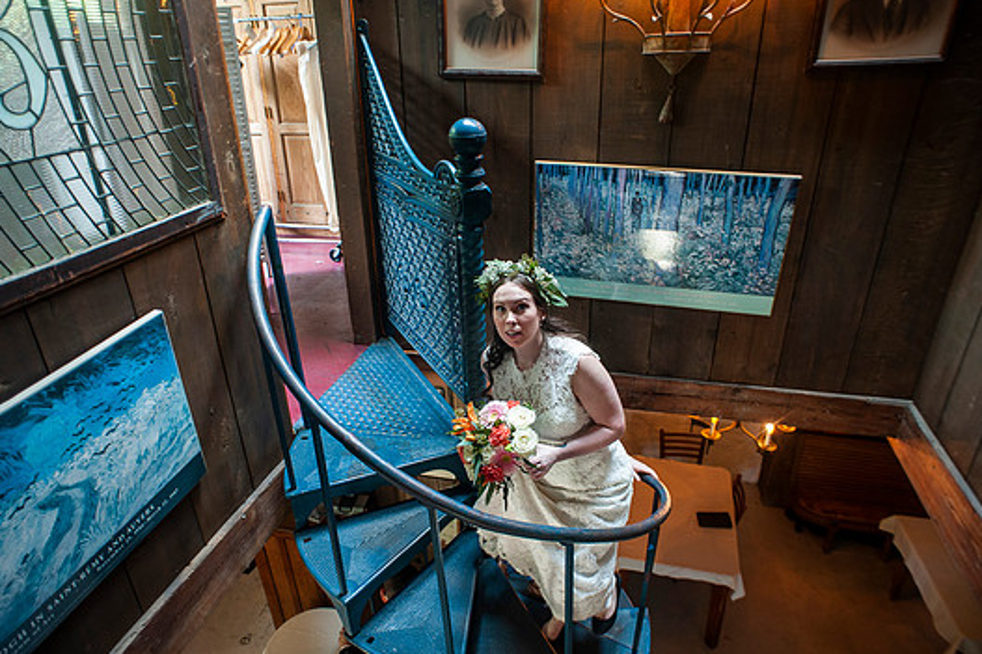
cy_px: 334
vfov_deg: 57.2
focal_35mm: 22
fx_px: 600
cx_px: 466
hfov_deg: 78.5
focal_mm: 20
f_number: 2.8
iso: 1000
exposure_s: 1/60
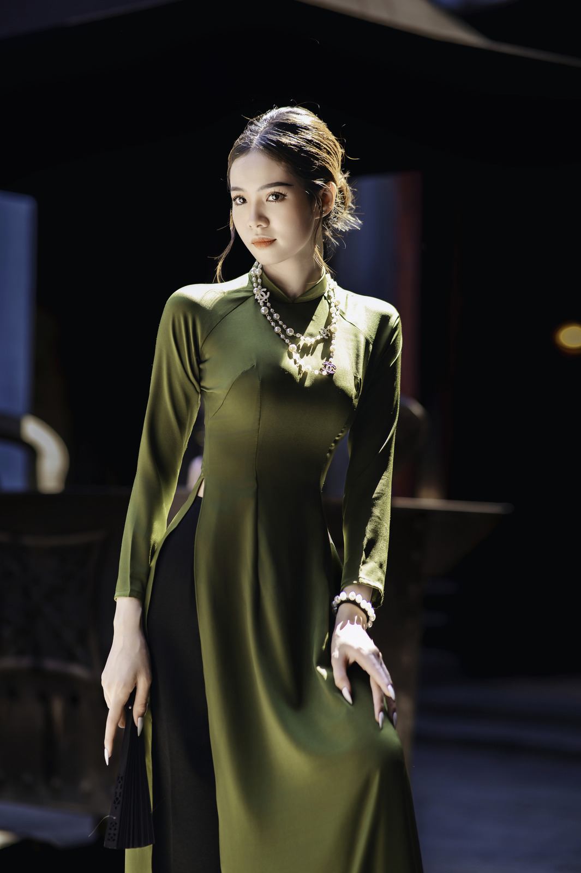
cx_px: 290
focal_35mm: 85
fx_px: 2060
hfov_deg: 16.1
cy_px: 436
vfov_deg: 23.9
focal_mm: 85
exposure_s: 1/250
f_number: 2
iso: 100
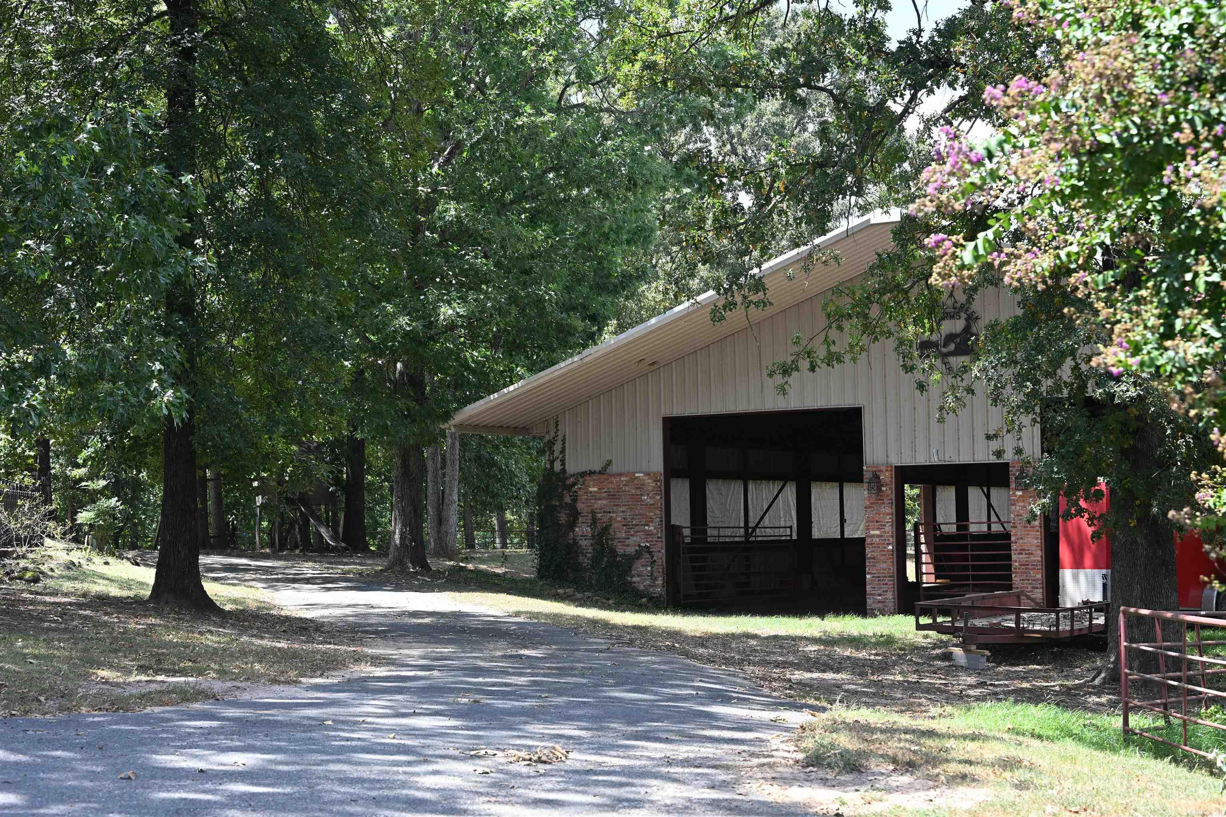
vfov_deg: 24.6
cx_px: 613
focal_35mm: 55
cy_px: 408
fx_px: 1873
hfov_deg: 36.2
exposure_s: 1/250
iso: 200
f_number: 4.5
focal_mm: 55
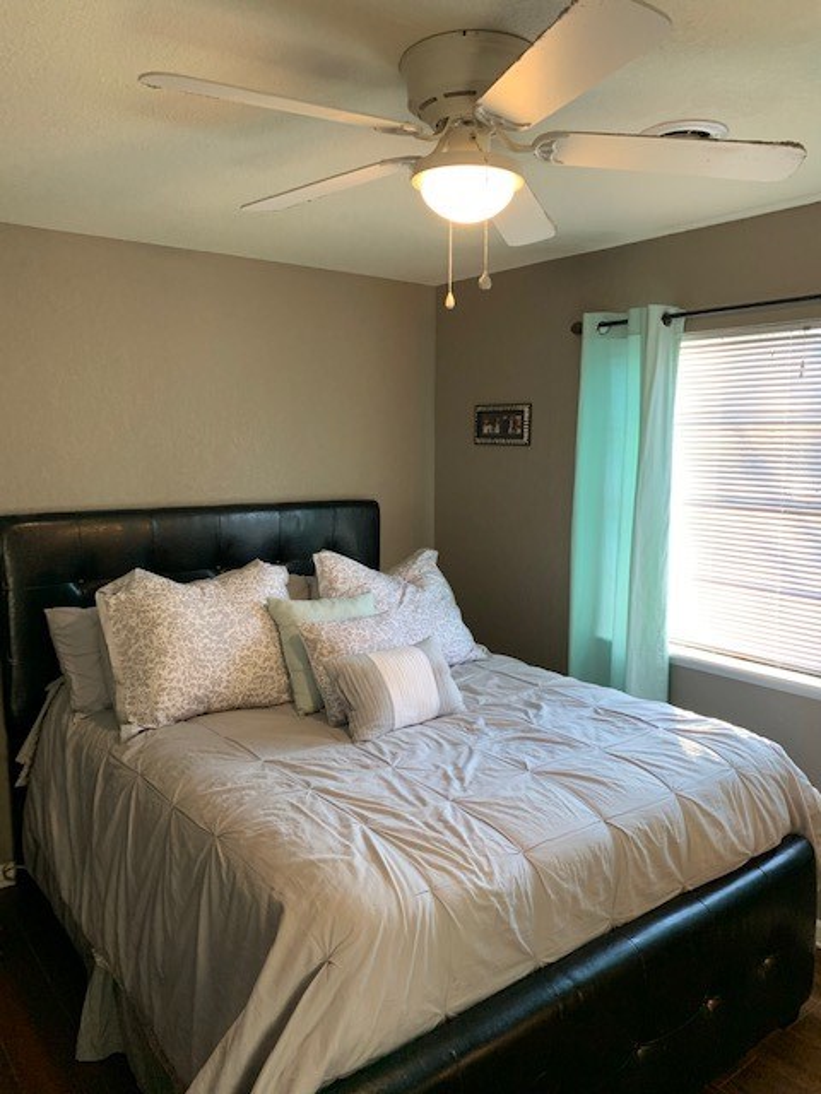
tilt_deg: -7.6
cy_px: 547
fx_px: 822
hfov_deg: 53.1
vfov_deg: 67.3
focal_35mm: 26
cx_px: 410
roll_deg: +0.1
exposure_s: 1/60
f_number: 1.8
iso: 160
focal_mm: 4.25
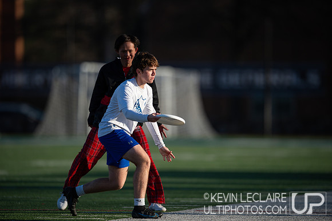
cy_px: 110
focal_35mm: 400
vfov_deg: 3.4
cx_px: 166
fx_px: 3687
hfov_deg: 5.2
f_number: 2.8
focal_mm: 400
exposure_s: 1/5000
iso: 400
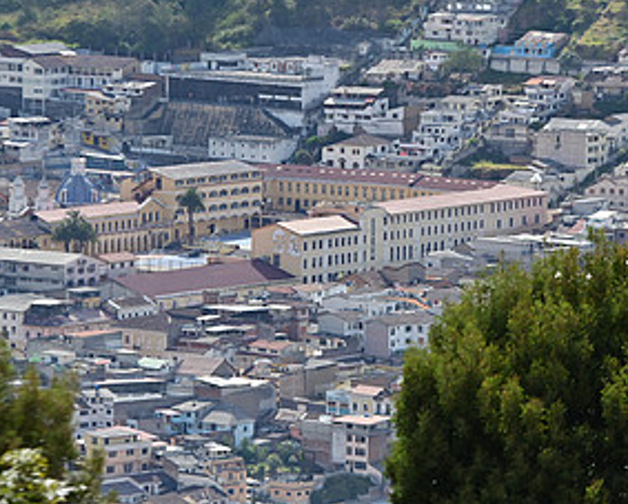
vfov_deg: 4.0
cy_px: 209
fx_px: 7145
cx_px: 313
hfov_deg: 5.0
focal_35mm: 384
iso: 200
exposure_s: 1/2000
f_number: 5.6
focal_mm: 200
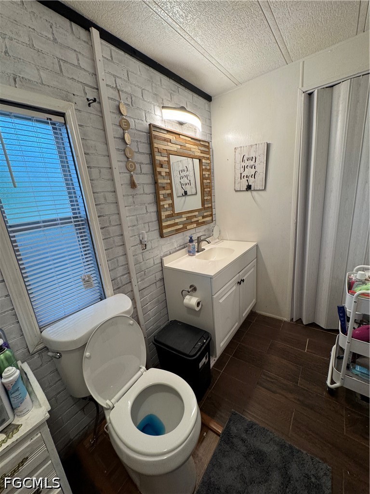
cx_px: 185
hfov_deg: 85.7
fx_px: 200
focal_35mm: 14
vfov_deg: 102.1
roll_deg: +5.3
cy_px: 247
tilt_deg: -14.4
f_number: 2.2
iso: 160
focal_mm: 2.22
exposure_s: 1/60
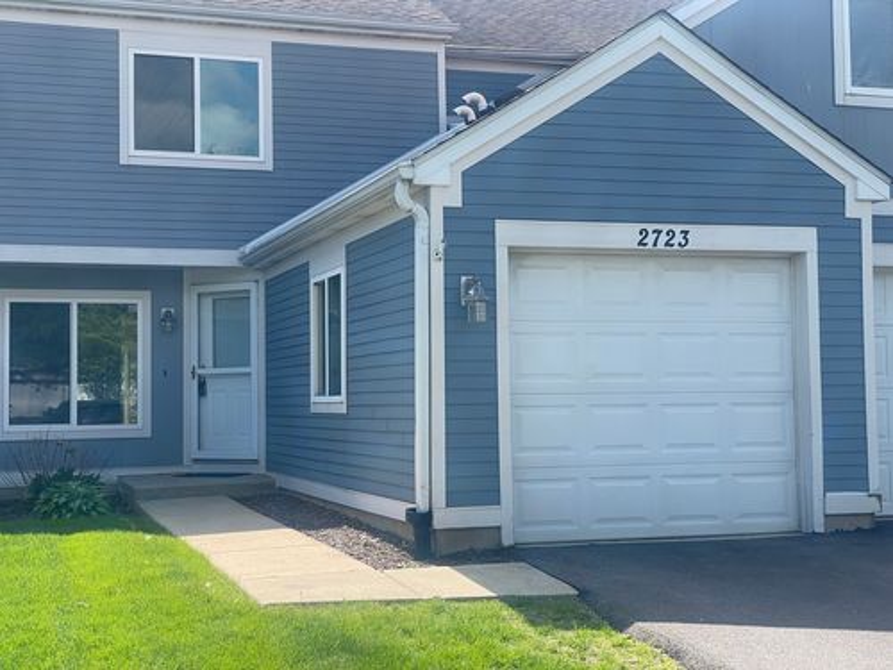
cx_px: 446
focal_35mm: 52
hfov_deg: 36.8
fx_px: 1341
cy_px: 335
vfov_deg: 28.0
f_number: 2
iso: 25
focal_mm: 6
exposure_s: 1/872
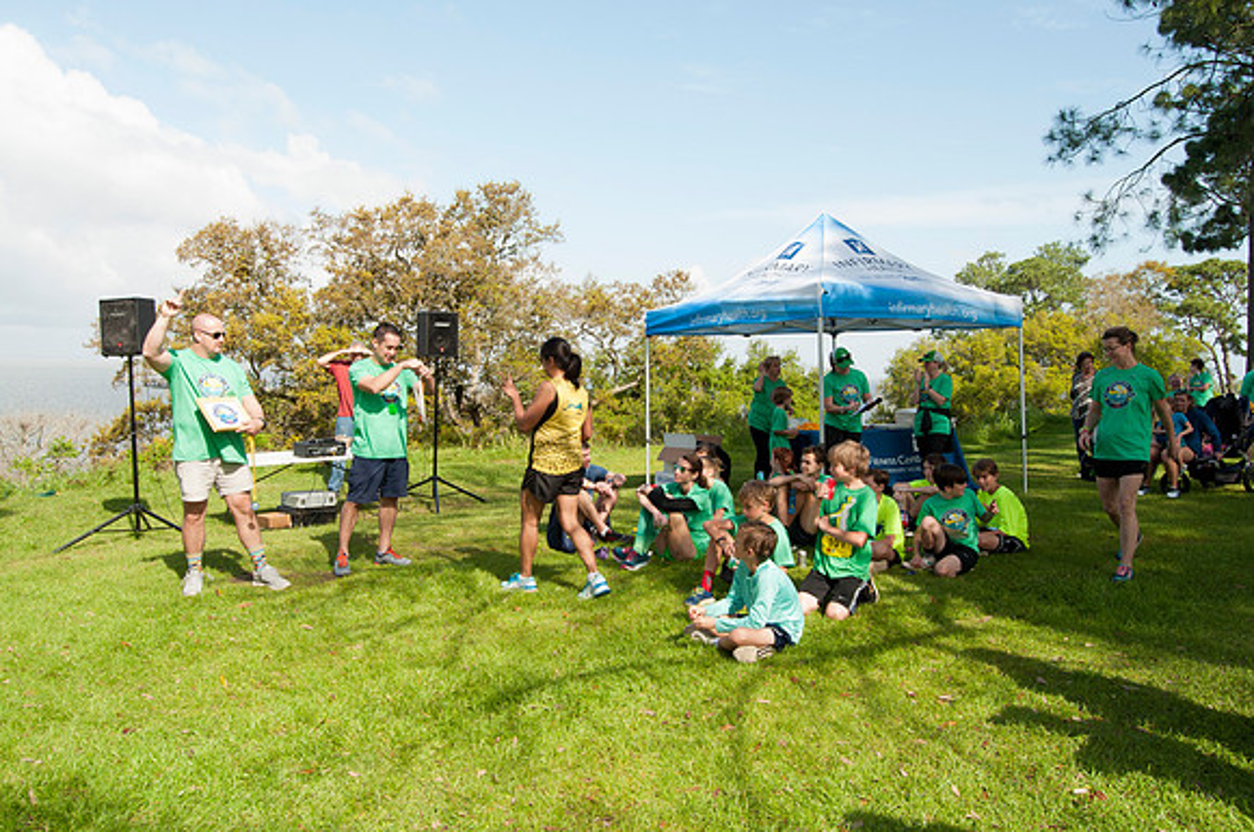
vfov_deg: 45.5
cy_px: 416
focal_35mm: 28
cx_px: 627
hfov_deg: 64.6
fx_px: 991
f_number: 9
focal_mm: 19
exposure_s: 1/200
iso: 250
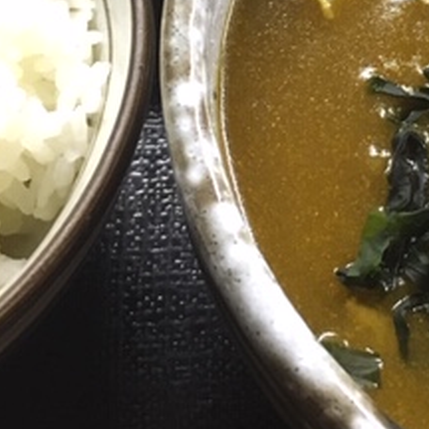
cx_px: 356
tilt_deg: -55.1
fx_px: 1066
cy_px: -10
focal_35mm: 76
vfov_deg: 21.9
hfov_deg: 22.4
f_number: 2.2
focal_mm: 4.15
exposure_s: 1/15
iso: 250
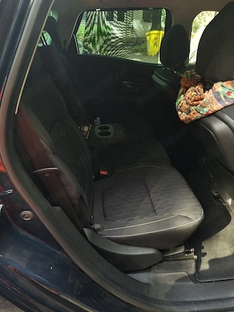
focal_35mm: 23
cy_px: 156
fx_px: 207
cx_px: 117
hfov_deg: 58.9
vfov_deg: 73.9
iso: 80
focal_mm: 5.54
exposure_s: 1/100
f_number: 1.8
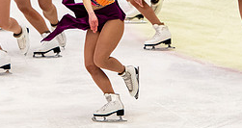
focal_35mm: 557
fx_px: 3525
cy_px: -25
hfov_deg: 3.9
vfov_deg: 2.1
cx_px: 57
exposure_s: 1/500
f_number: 4
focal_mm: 145
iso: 1000
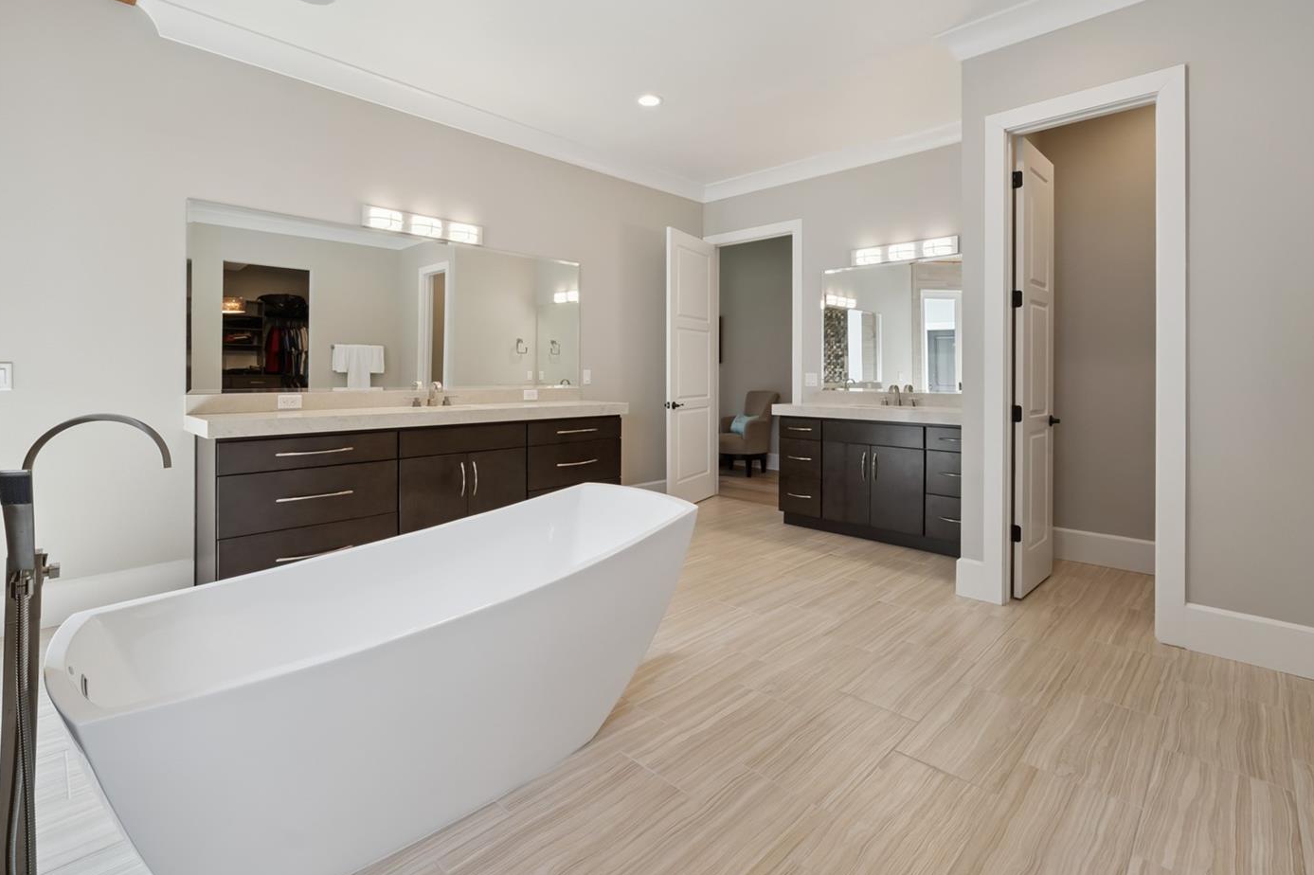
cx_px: 675
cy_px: 399
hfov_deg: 100.4
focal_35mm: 15
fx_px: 547
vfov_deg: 77.1
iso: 500
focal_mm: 9
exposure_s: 1/50
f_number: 10
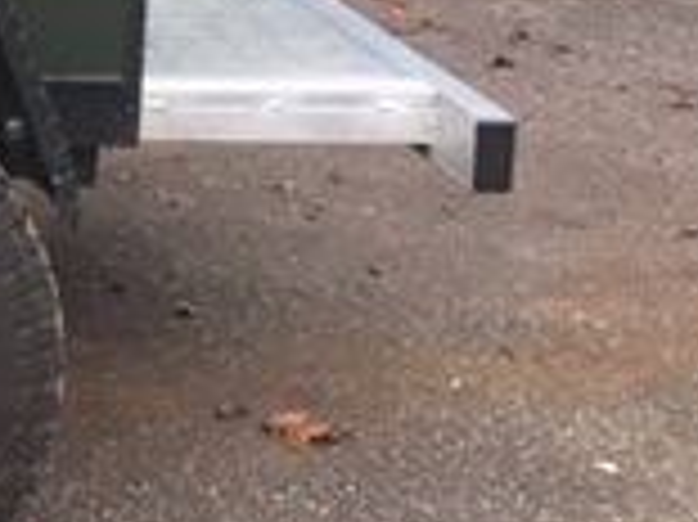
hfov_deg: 14.3
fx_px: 2418
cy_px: -135
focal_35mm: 120
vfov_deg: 12.0
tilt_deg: -12.2
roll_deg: -1.1
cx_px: -603
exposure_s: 1/30
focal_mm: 4.15
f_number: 2.2
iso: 64
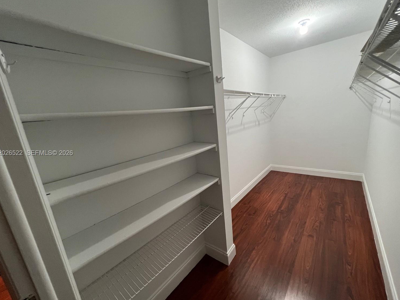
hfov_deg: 102.1
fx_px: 162
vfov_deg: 85.6
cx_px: 205
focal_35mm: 14
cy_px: 154
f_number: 1.8
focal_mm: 1.57
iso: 320
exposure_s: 1/60
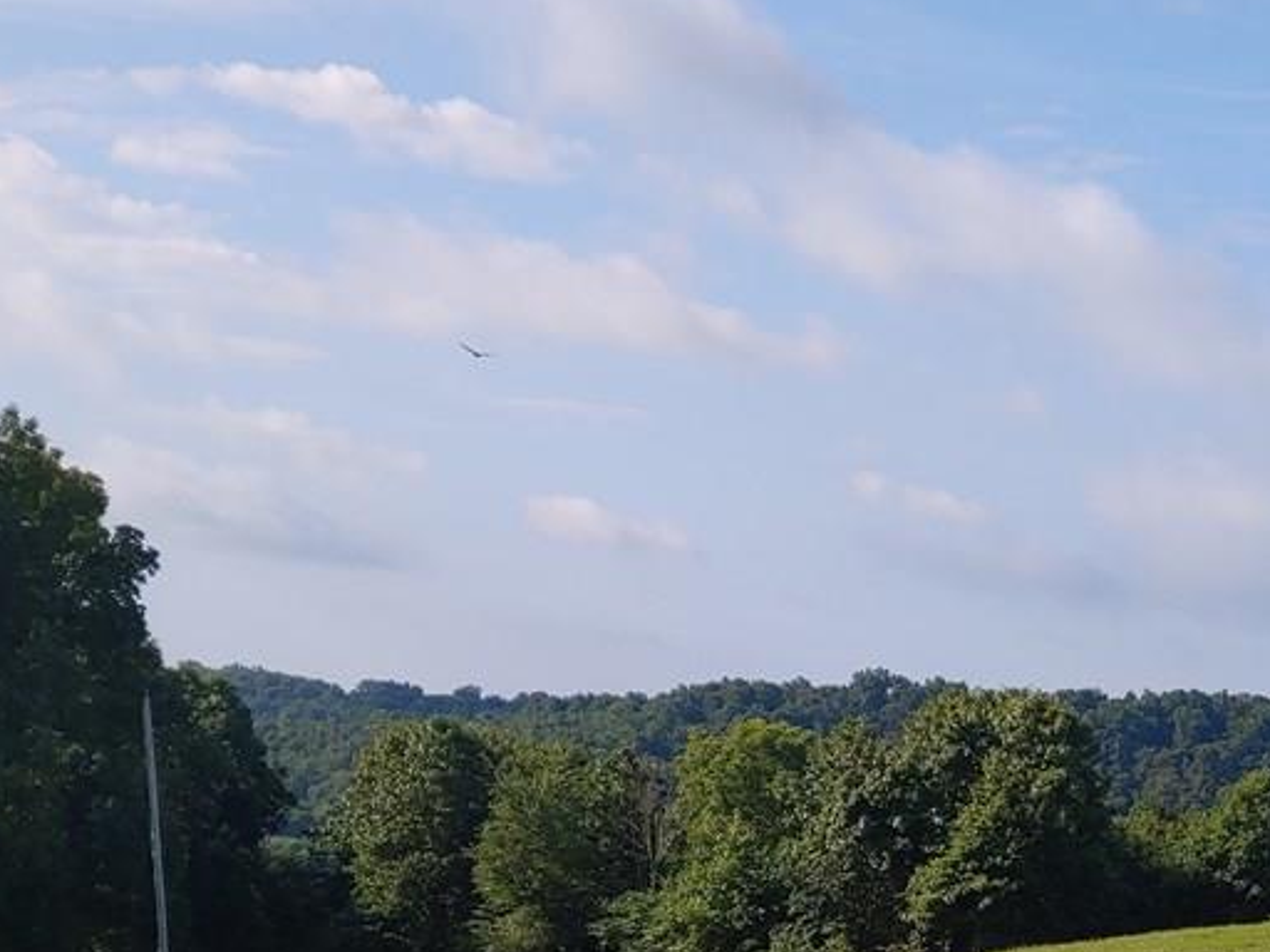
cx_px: 1163
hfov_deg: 19.3
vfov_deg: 14.6
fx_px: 3669
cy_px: 848
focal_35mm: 100
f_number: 2.4
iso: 50
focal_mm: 5.88
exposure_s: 1/662
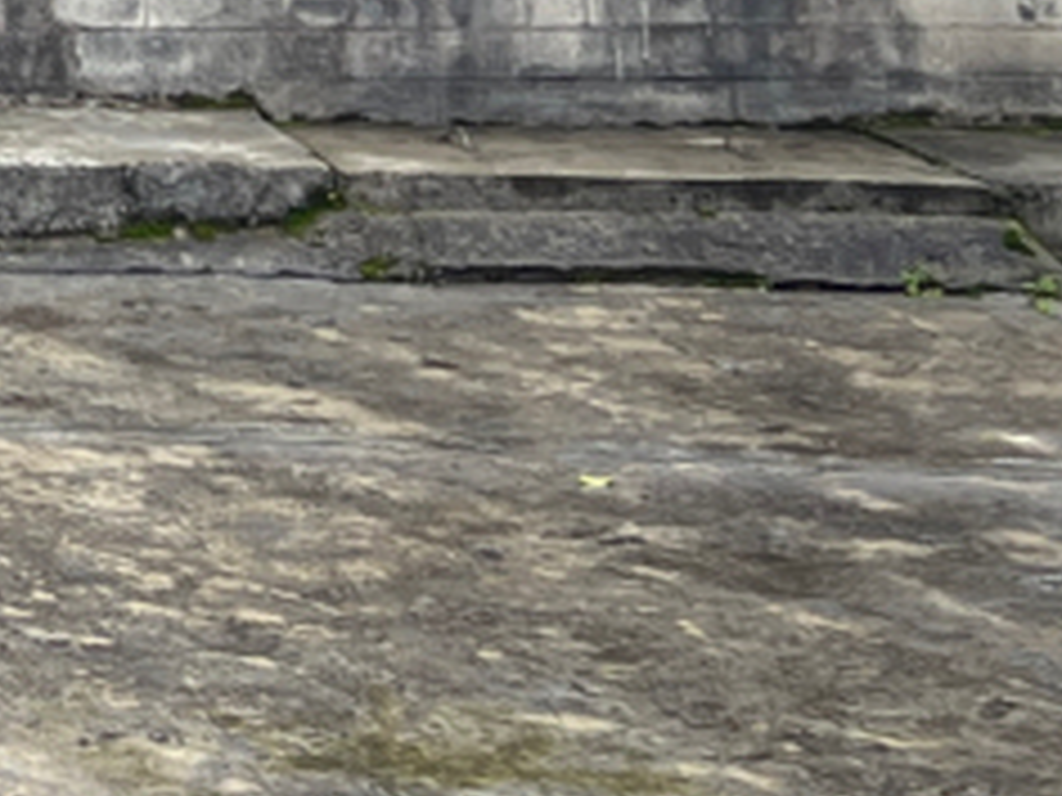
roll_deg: -0.4
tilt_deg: +5.5
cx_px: -1012
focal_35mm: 165
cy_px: -1230
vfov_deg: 8.2
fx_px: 5062
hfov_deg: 11.0
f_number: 1.5
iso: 40
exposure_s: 1/165
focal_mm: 5.7
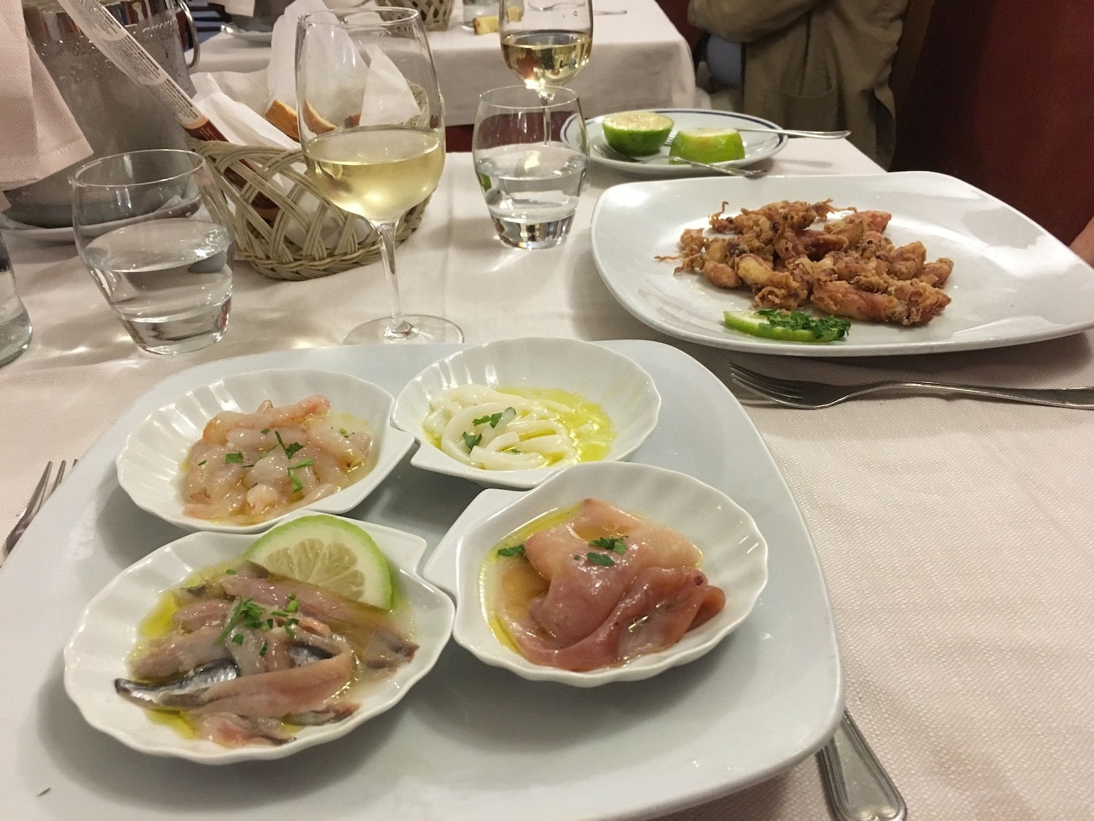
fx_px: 917
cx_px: 547
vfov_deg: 48.2
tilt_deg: -31.4
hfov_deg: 61.7
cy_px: 410
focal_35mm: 29
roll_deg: +1.8
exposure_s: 1/33
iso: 250
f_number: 2.2
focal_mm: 4.15
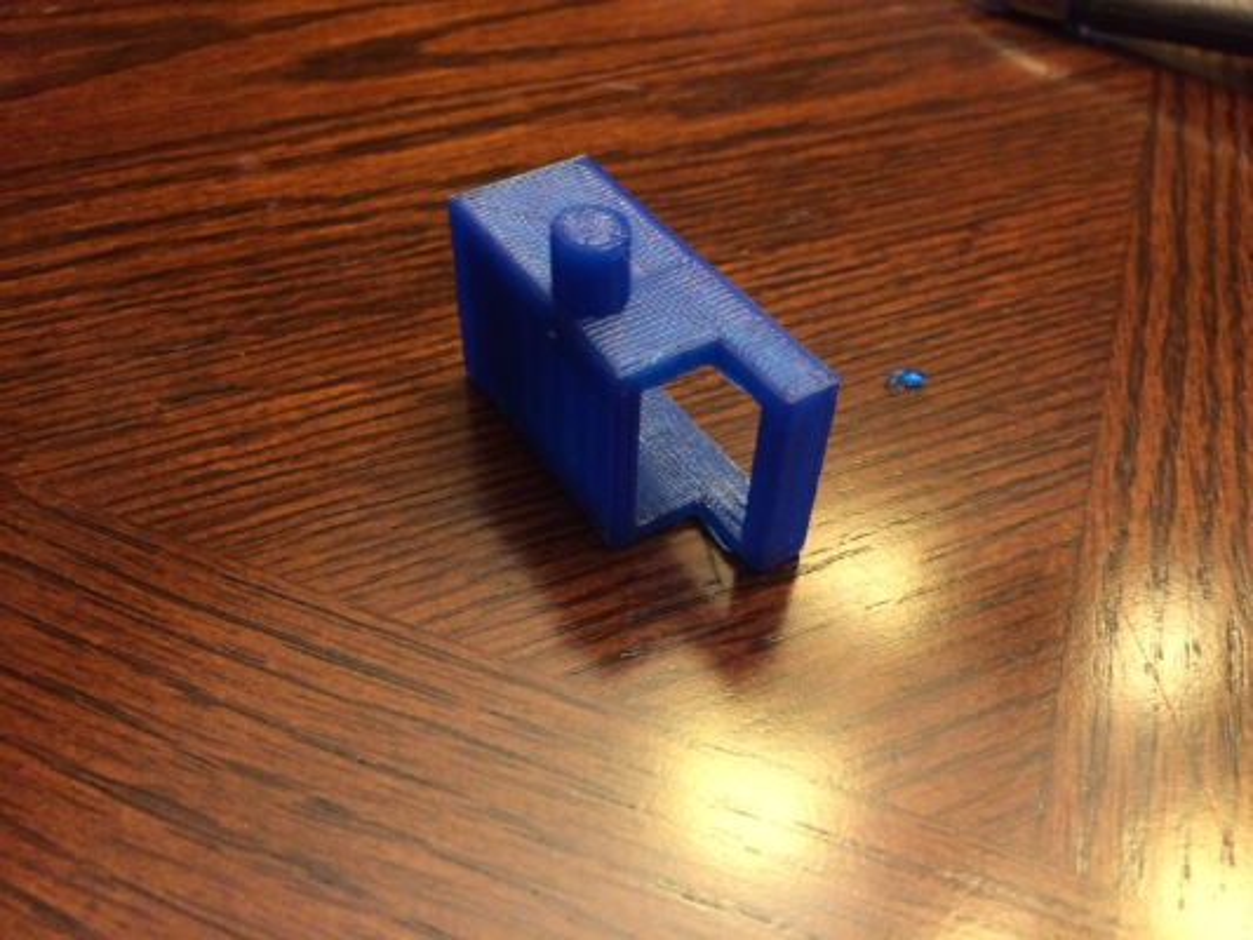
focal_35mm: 29
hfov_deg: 61.6
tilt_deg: -48.0
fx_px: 1050
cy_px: 470
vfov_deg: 48.2
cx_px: 626
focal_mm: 4.15
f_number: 2.2
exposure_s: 1/17
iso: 320
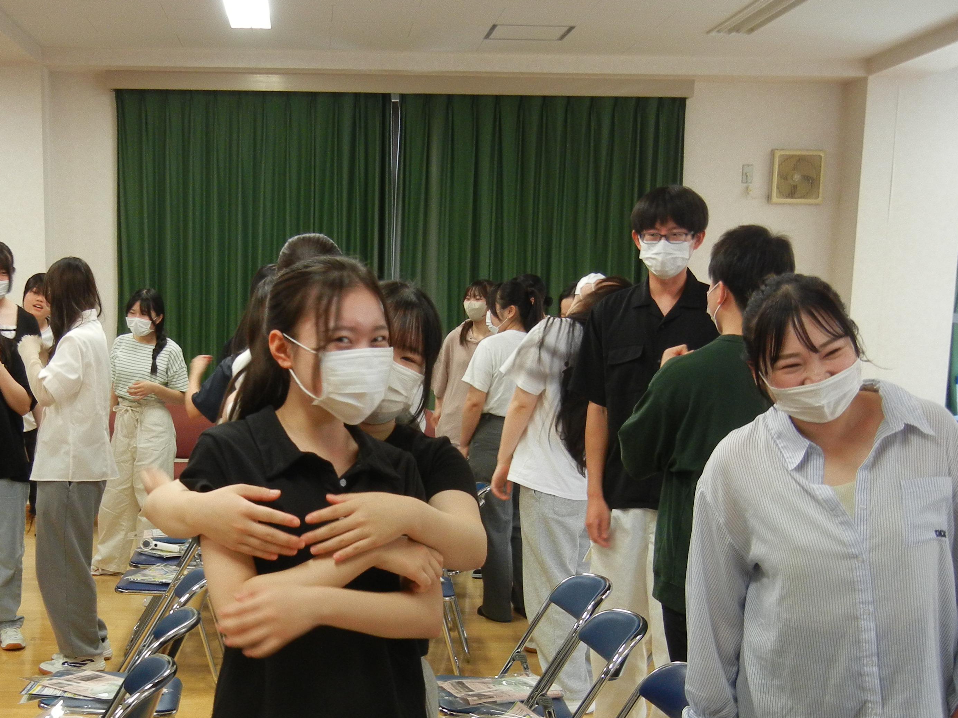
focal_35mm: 49
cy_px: 514
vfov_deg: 29.3
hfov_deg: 38.7
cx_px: 359
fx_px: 1356
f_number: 3.6
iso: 280
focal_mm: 6.2
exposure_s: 1/30
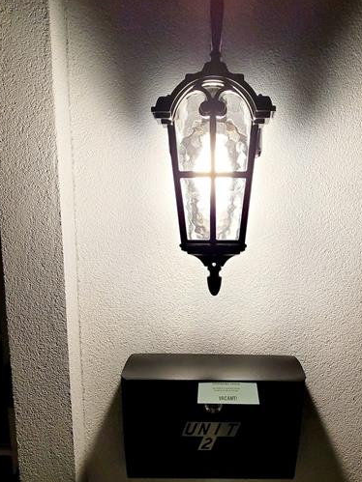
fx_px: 279
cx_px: 219
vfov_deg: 79.2
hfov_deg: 65.3
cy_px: 320
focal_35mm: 20
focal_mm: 2.2
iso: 250
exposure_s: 1/60.2
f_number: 2.2
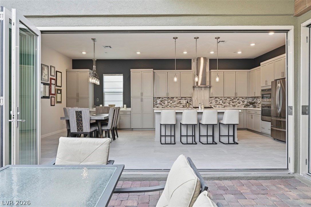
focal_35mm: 24
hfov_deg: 73.7
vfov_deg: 53.1
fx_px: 207
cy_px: 104
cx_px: 156
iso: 500
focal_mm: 24
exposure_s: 1/200
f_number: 9
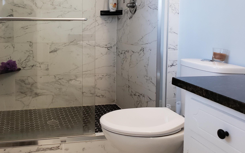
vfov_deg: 32.4
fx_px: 260
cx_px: 77
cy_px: 46
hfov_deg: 49.3
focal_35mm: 39
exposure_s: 1/60
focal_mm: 4.3
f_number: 2.4
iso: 250
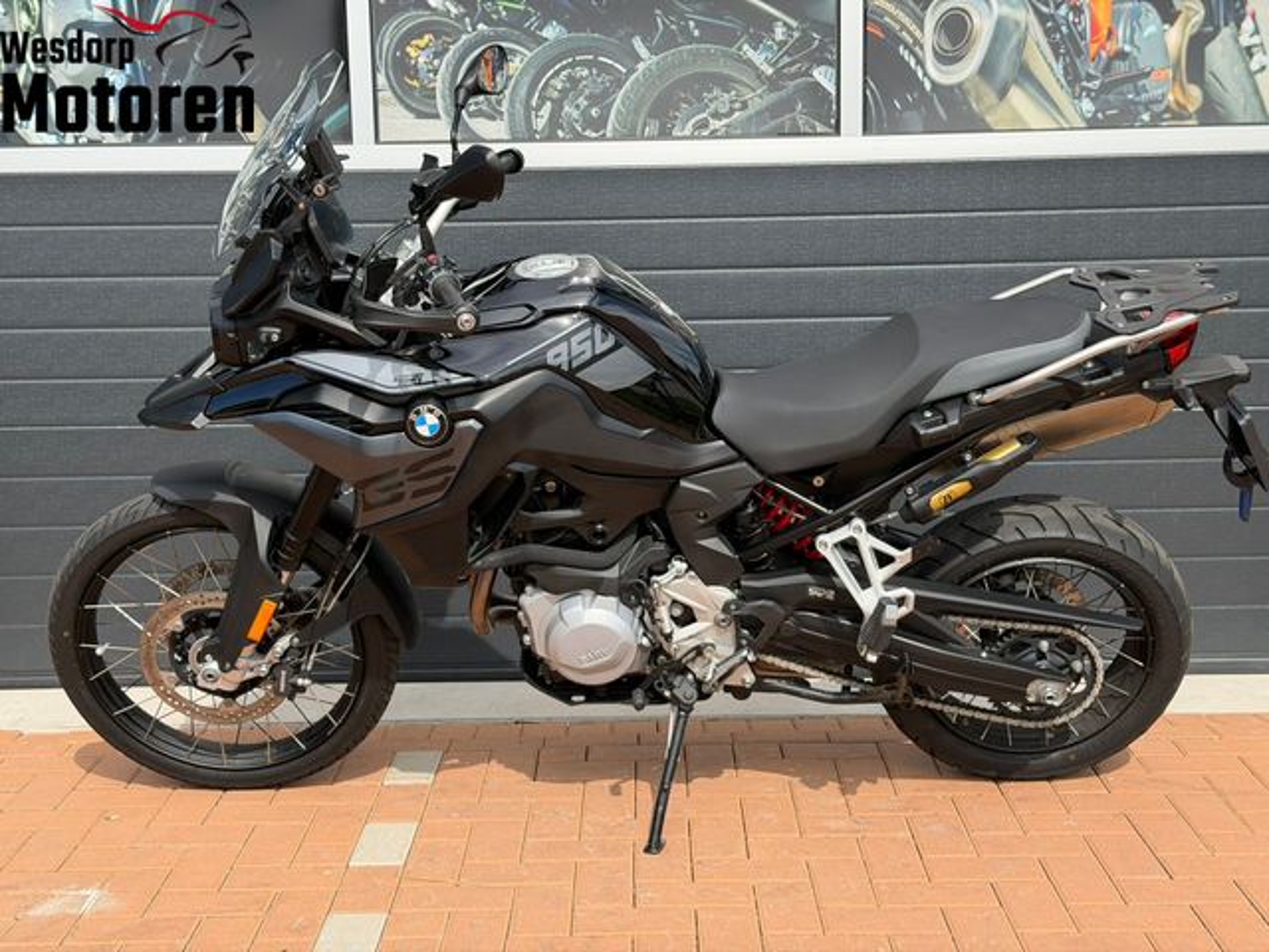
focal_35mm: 48
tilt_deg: -7.5
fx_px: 1760
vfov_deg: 30.3
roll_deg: +1.6
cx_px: 634
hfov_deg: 39.7
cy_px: 476
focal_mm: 6.76
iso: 100
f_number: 1.78
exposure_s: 1/2208
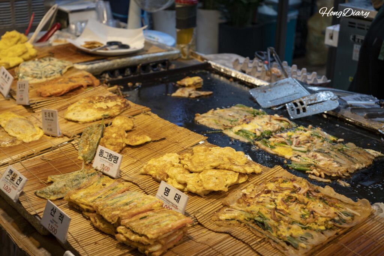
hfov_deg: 33.4
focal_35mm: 60
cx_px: 192
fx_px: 640
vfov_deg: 22.6
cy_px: 128
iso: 400
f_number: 5.6
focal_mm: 60
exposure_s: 1/160
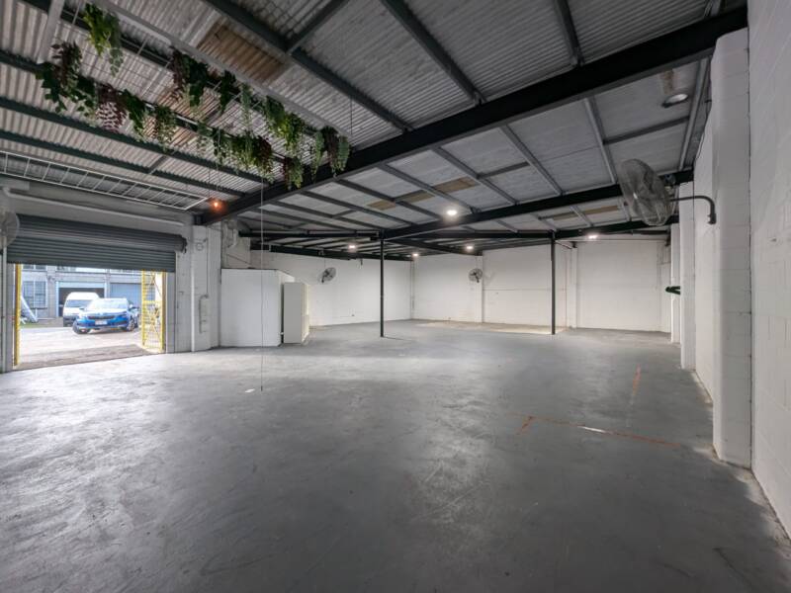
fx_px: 297
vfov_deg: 89.9
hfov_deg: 106.2
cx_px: 396
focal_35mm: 13
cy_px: 296
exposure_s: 1/60.5
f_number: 2.2
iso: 42
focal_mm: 1.95
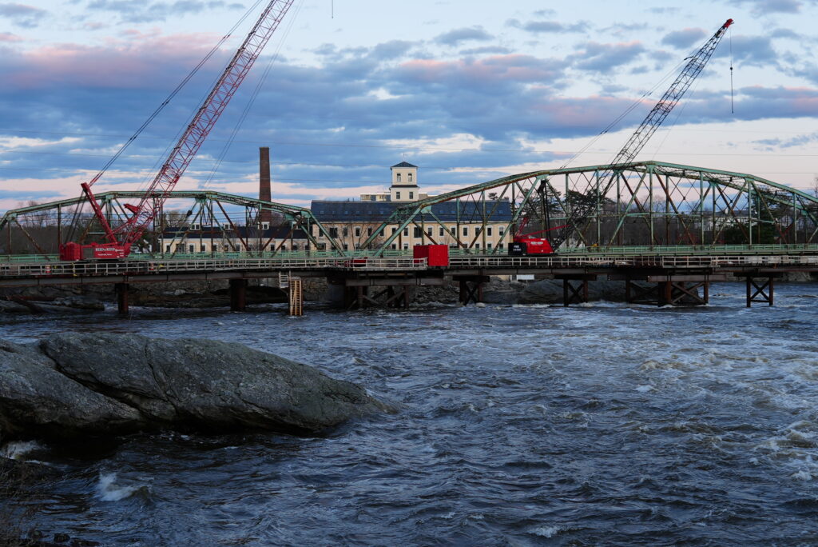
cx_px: 409
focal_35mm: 45
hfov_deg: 43.6
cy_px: 274
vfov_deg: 29.9
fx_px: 1023
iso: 125
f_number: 4
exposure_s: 1/60
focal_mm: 30
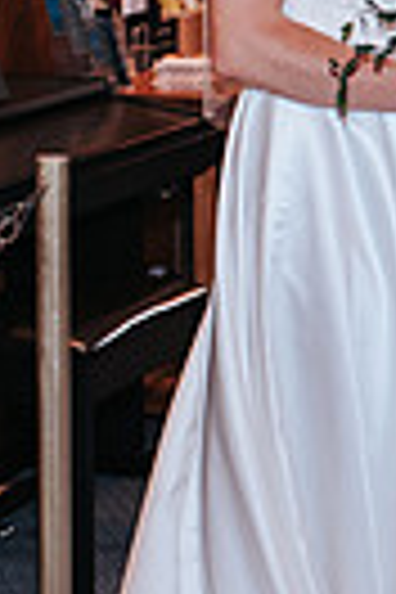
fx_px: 2986
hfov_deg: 7.4
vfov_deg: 11.2
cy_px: -79
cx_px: 647
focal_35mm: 181
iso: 1000
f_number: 3.2
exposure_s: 1/125
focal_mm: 35
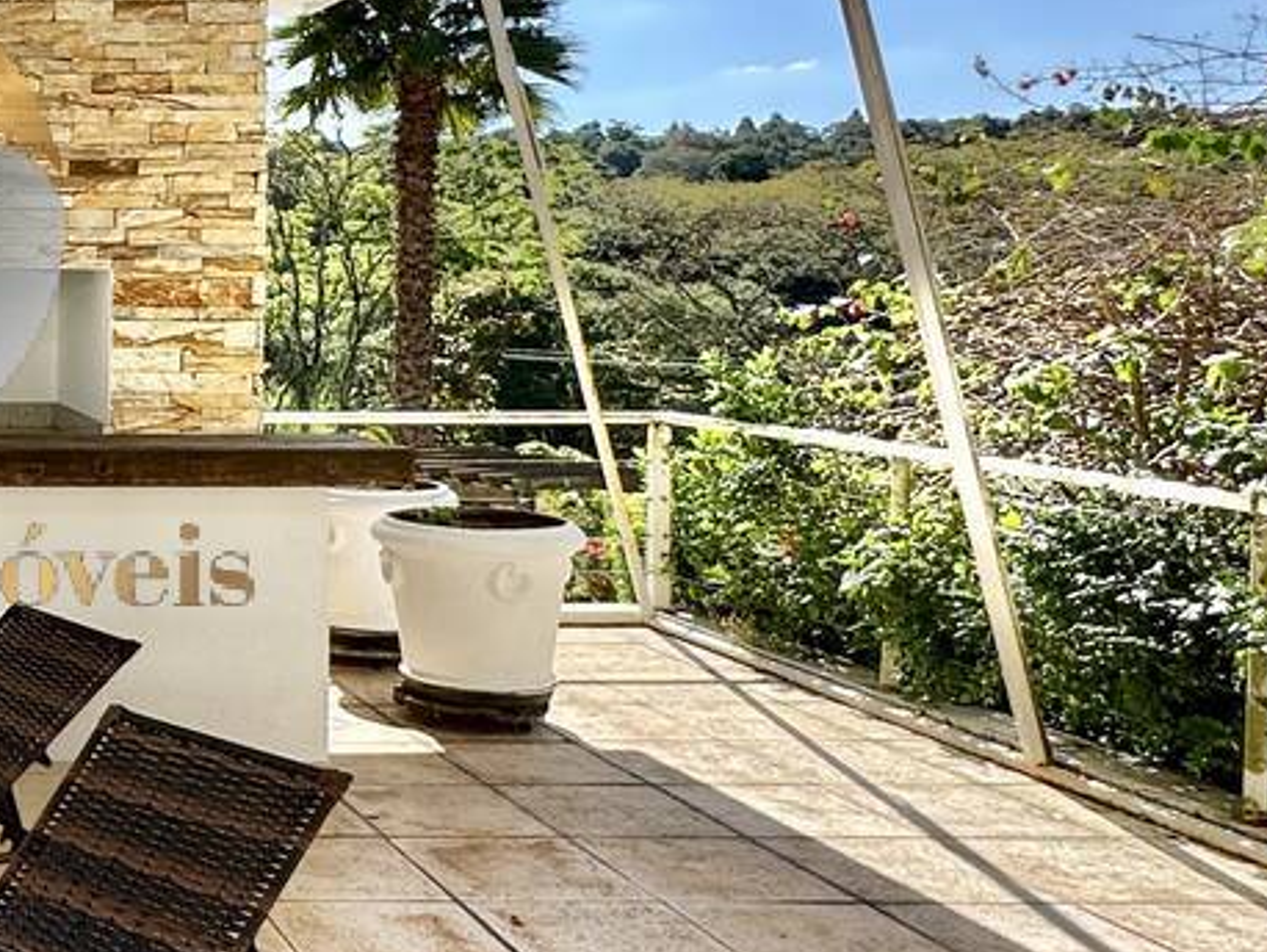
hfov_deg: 35.3
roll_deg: -0.5
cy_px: 285
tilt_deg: -1.4
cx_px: -196
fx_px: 1611
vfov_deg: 32.5
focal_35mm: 44
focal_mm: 2.22
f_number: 2.2
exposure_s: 1/882
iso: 40
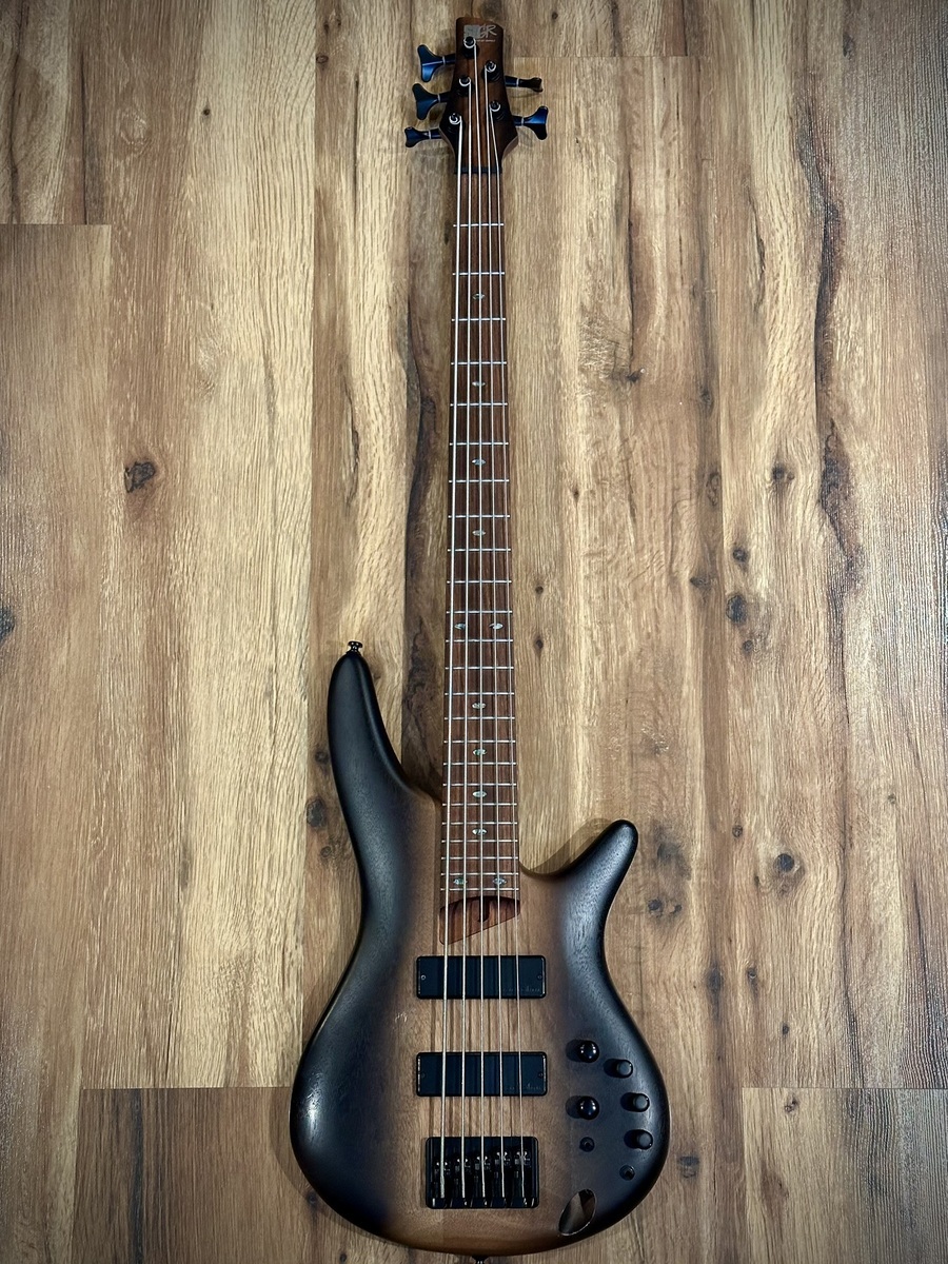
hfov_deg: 30.3
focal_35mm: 48
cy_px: 632
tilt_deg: -78.3
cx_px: 474
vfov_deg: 39.7
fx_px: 1753
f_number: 1.78
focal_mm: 6.86
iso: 320
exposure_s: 1/40
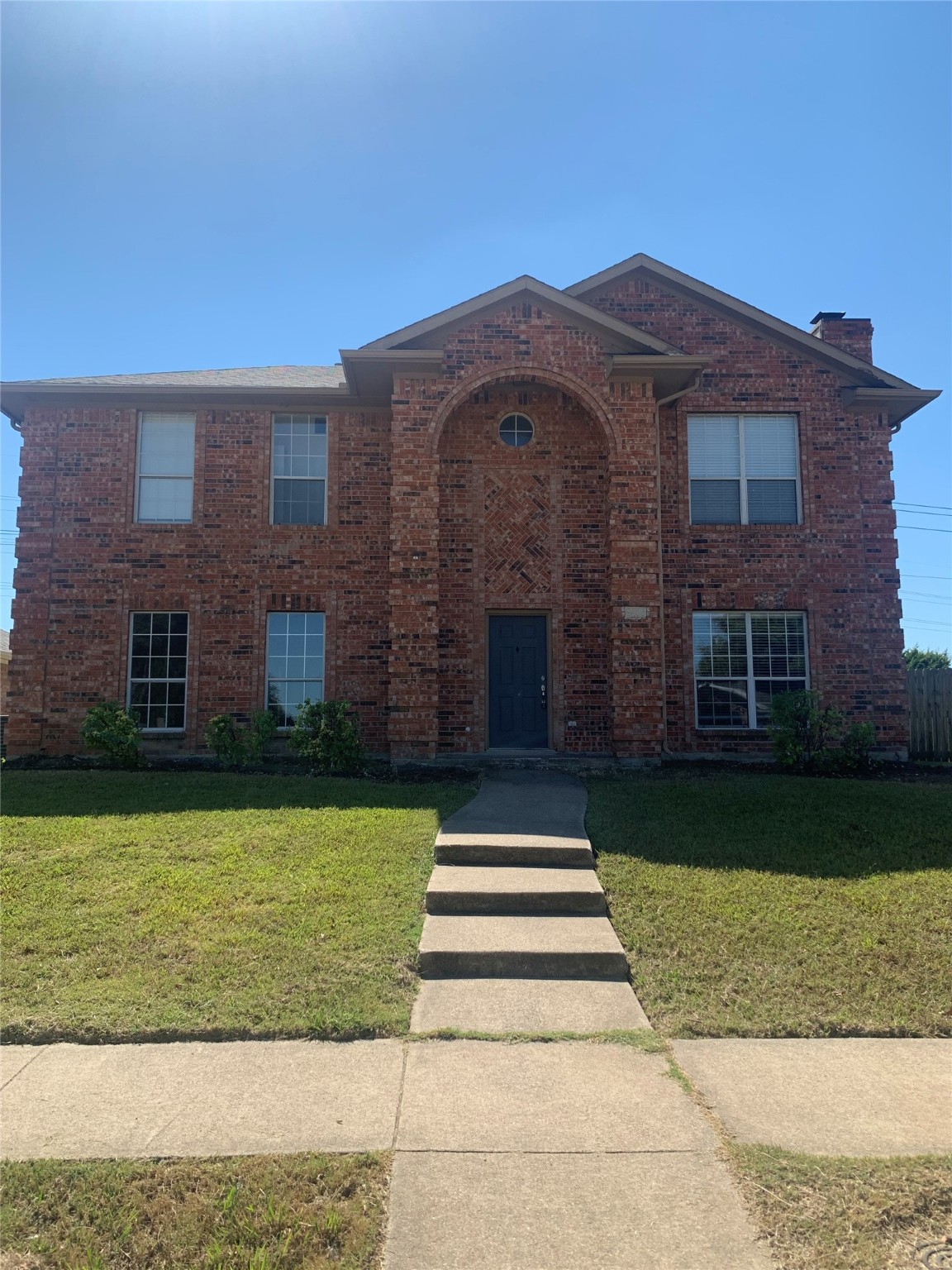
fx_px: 953
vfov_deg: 67.3
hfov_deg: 53.1
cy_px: 635
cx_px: 476
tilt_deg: +8.4
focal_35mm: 26
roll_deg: +0.4
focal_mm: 4.25
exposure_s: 1/2257
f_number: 1.8
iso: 25
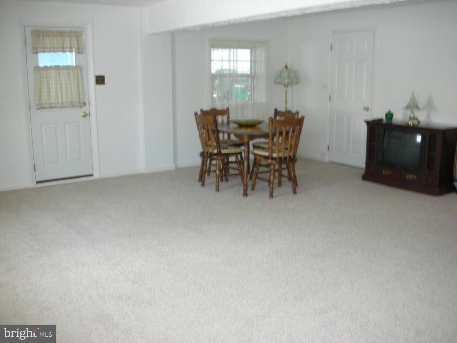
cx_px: 228
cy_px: 172
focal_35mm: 35
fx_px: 462
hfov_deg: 52.6
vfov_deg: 40.7
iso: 200
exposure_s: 1/9.3
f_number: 3
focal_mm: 5.8
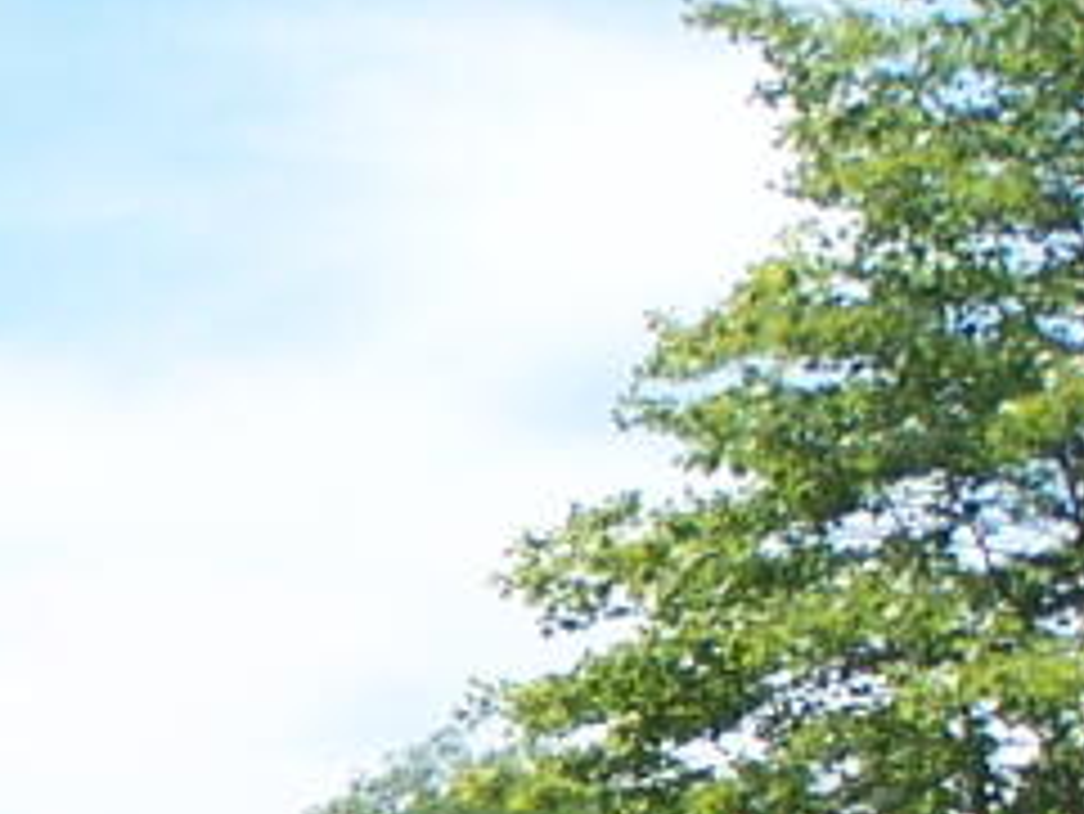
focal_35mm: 285
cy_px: 1133
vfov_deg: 5.2
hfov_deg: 6.7
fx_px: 8929
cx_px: -1156
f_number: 3.2
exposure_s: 1/640
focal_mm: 11.1
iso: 80
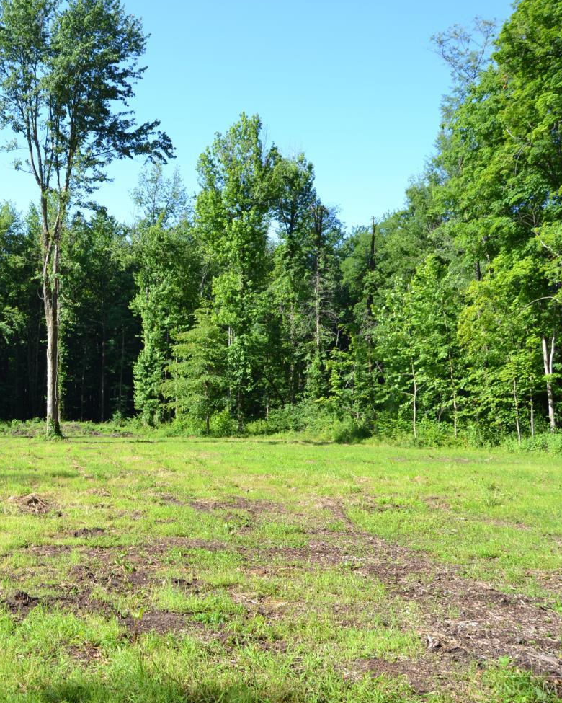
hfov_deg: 35.8
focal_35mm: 39
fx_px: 811
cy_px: 352
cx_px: 50
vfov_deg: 46.8
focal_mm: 18
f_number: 6.3
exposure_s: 1/160
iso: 100
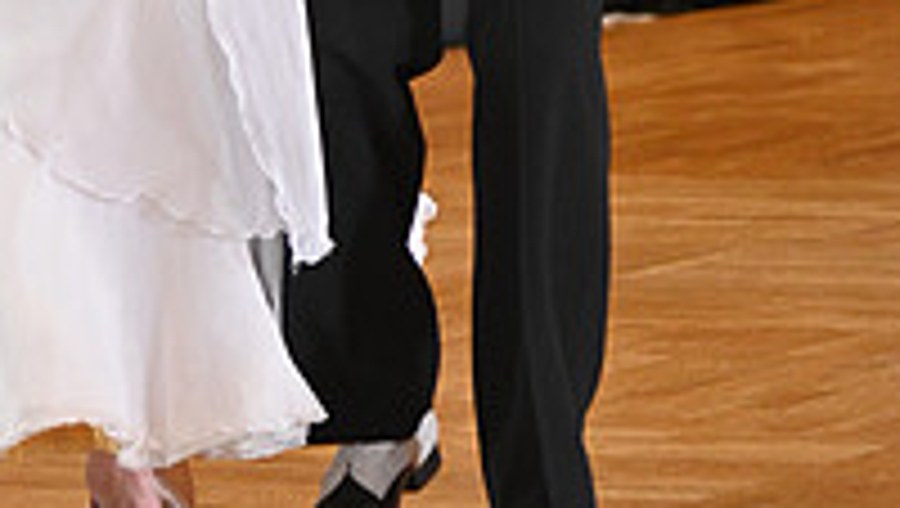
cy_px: -292
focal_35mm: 364
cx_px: 110
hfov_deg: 5.9
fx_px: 8696
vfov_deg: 3.3
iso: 1600
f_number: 4
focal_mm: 120
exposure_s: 1/400
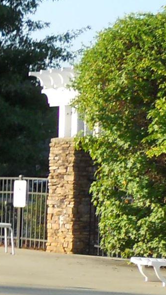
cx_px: -584
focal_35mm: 157
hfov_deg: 6.0
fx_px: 1228
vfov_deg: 13.7
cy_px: 197
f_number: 2.7
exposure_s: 1/400
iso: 80
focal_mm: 5
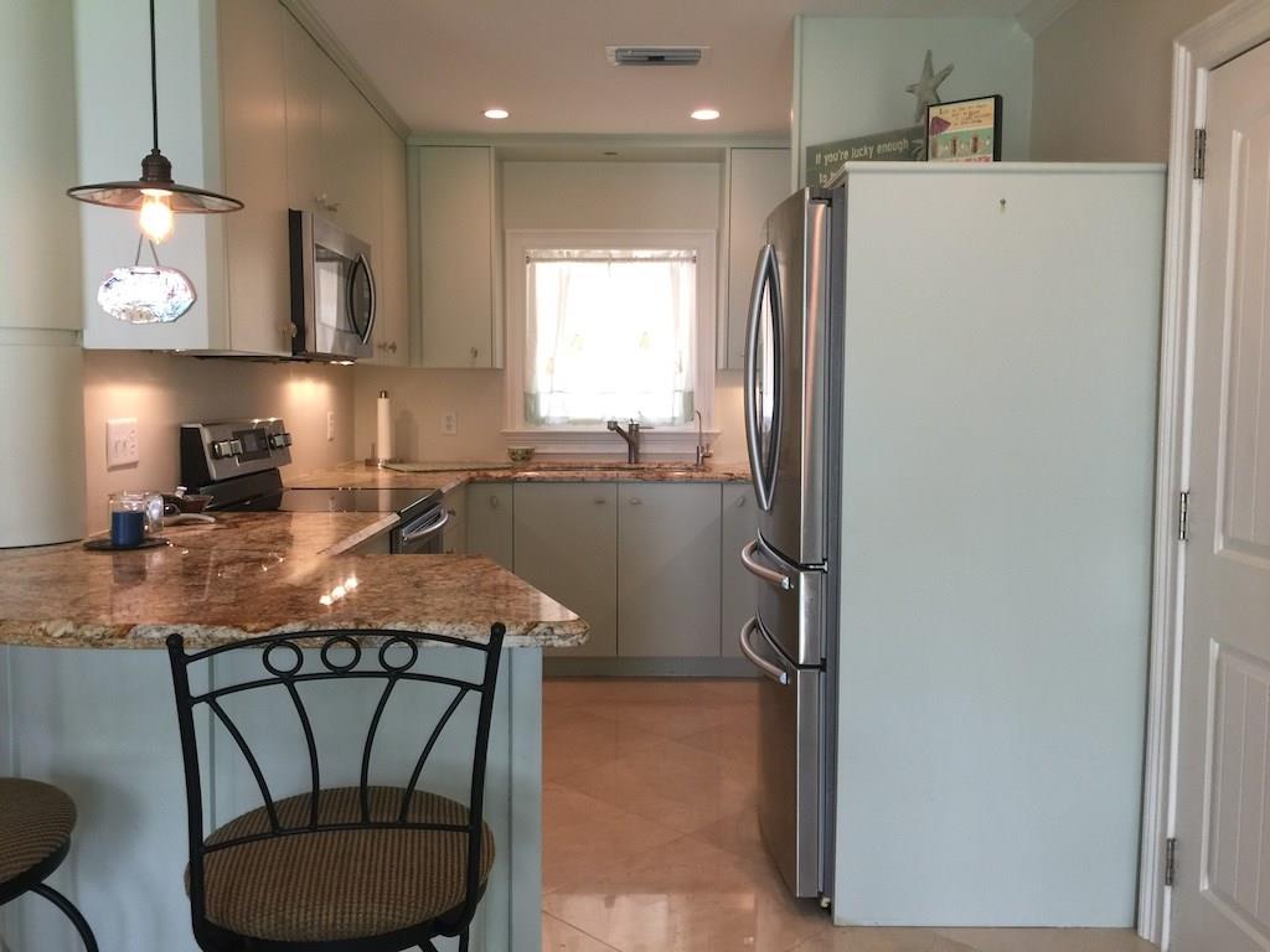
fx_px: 1064
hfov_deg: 61.7
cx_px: 635
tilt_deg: -4.7
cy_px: 476
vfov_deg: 48.2
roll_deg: -1.6
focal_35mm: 29
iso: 50
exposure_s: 1/30
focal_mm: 4.15
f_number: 2.2
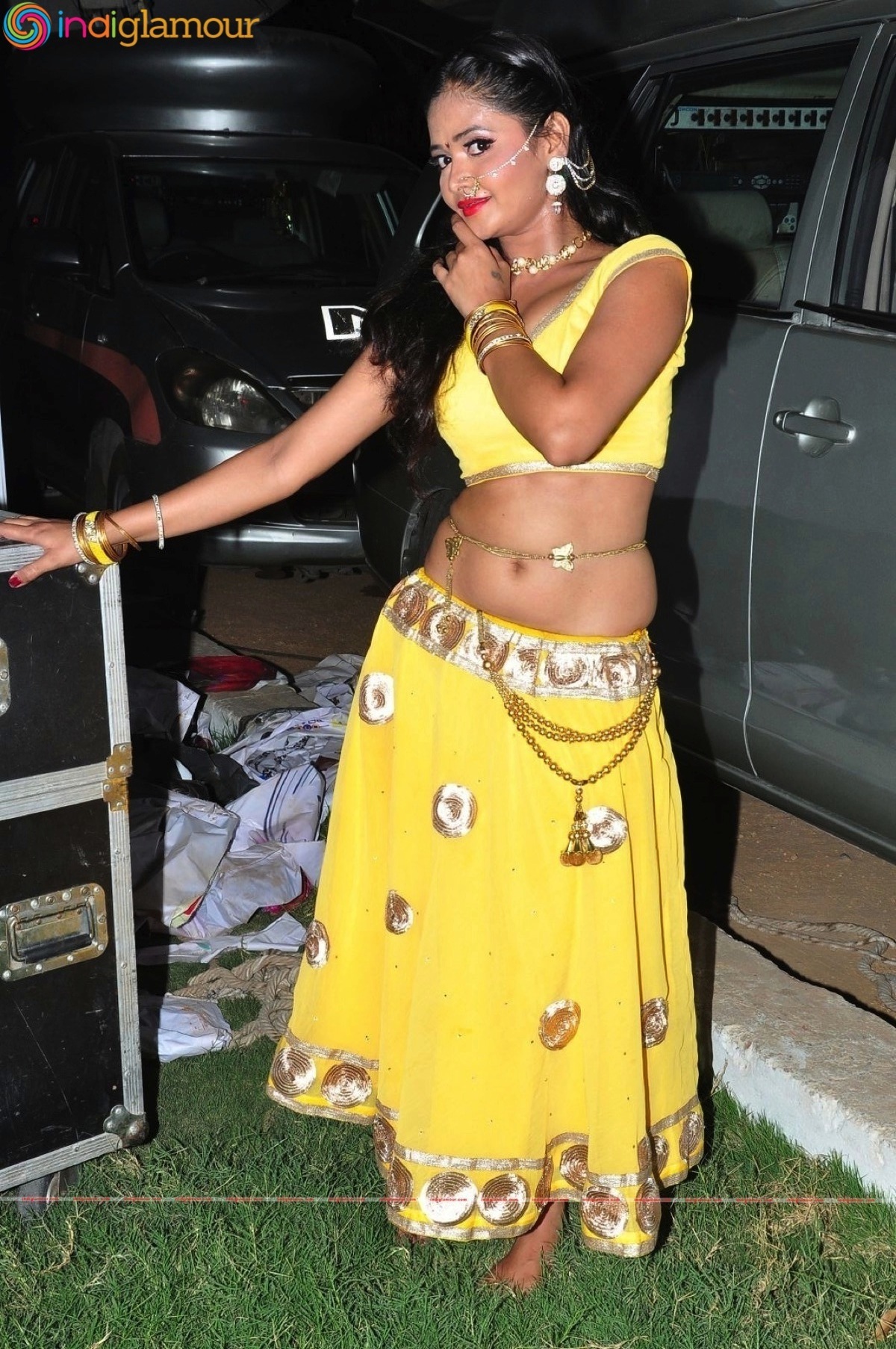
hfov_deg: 25.7
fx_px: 1964
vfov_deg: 37.9
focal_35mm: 52
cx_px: 448
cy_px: 674
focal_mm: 35
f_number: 10
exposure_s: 1/125
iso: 500
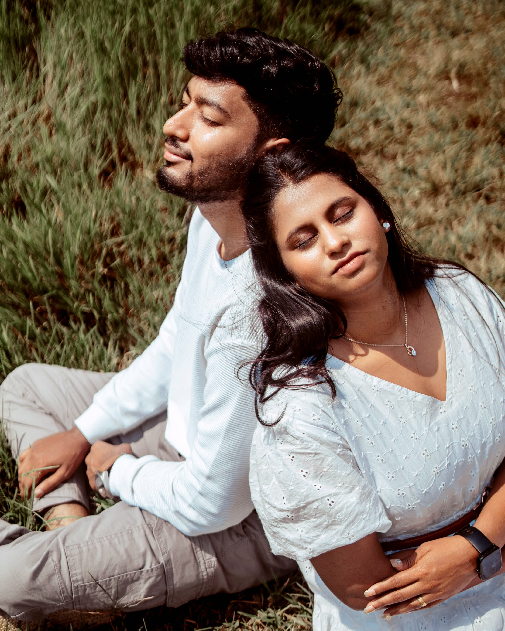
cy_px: 305
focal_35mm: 59
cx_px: 311
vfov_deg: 32.0
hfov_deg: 25.7
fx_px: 1102
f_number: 1.4
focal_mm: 35
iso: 100
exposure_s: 1/6400
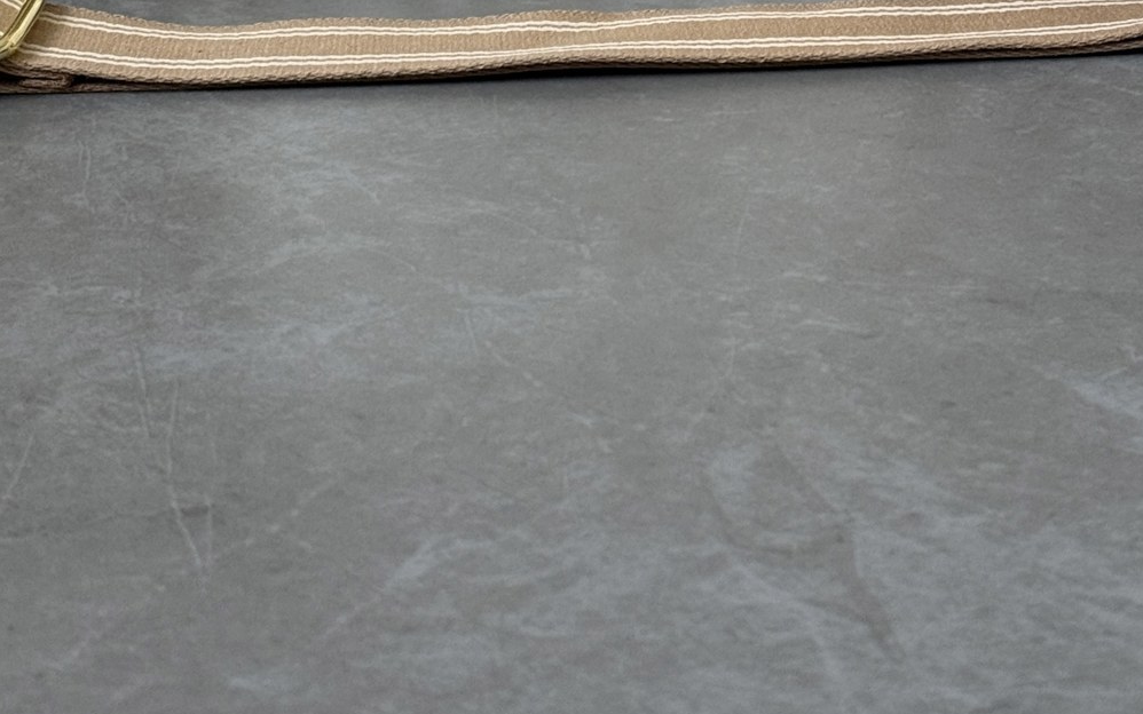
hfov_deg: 20.4
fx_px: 3178
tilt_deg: -11.2
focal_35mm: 102
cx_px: 620
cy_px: -358
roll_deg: -0.2
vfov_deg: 12.2
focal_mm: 6.76
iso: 160
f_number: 1.78
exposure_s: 1/50
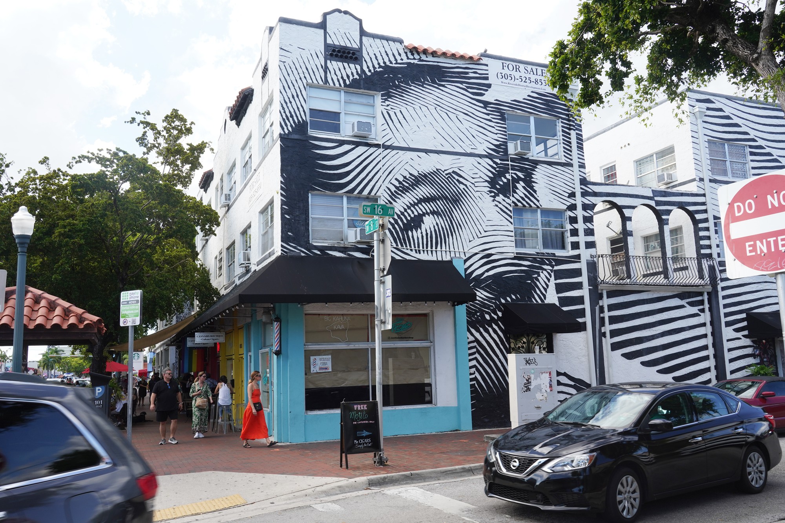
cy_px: 262
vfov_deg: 42.3
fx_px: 676
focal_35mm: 31
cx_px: 392
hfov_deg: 60.3
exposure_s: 1/100
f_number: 16
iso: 400
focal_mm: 31
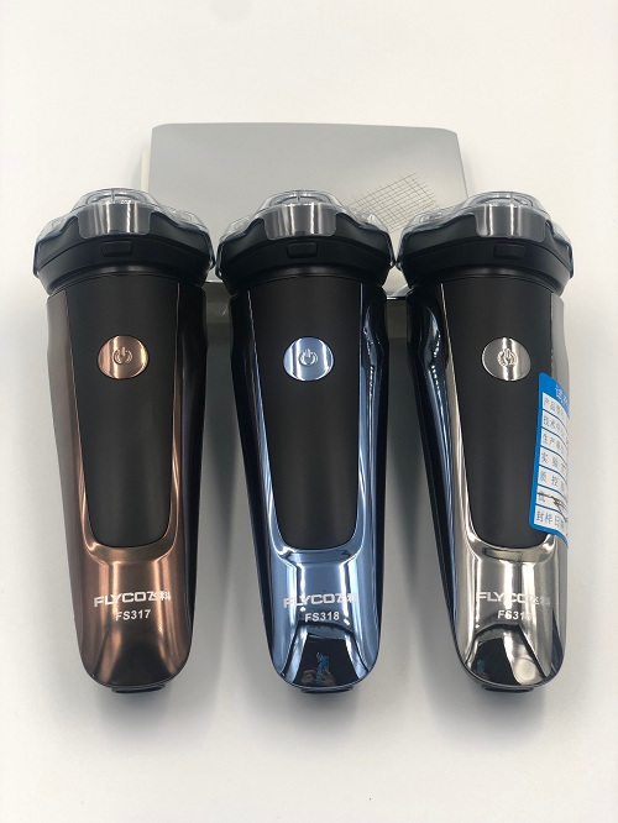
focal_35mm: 52
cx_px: 309
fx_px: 1237
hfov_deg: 28.1
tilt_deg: -50.7
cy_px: 412
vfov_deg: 36.8
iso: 16
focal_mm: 6
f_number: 2.4
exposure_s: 1/75
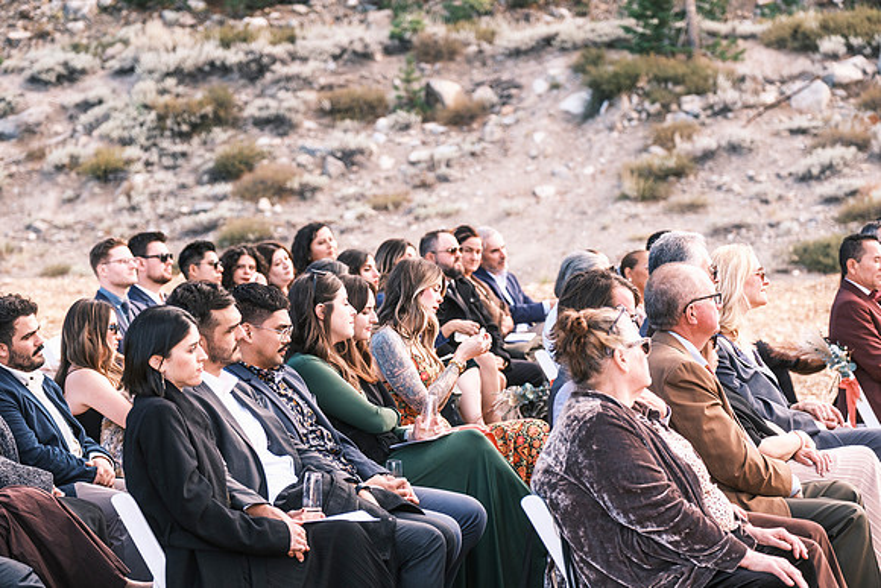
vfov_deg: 12.2
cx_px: 440
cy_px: 294
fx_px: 2741
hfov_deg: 18.3
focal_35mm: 112
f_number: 3.2
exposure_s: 1/600
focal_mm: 74.4
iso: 400
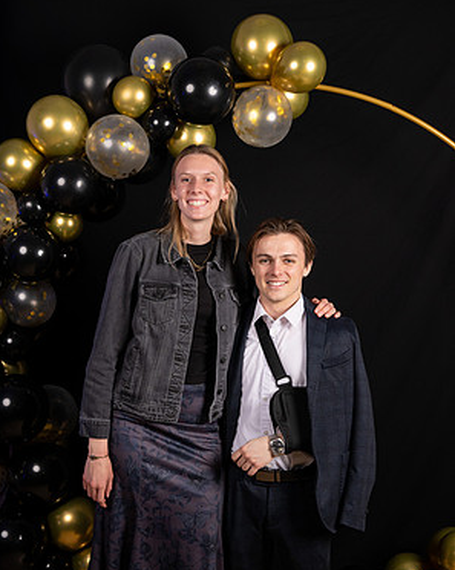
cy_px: 273
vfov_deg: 37.4
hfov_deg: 30.2
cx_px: 227
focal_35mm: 50
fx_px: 843
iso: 320
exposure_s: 1/250
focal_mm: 44
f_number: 4.5
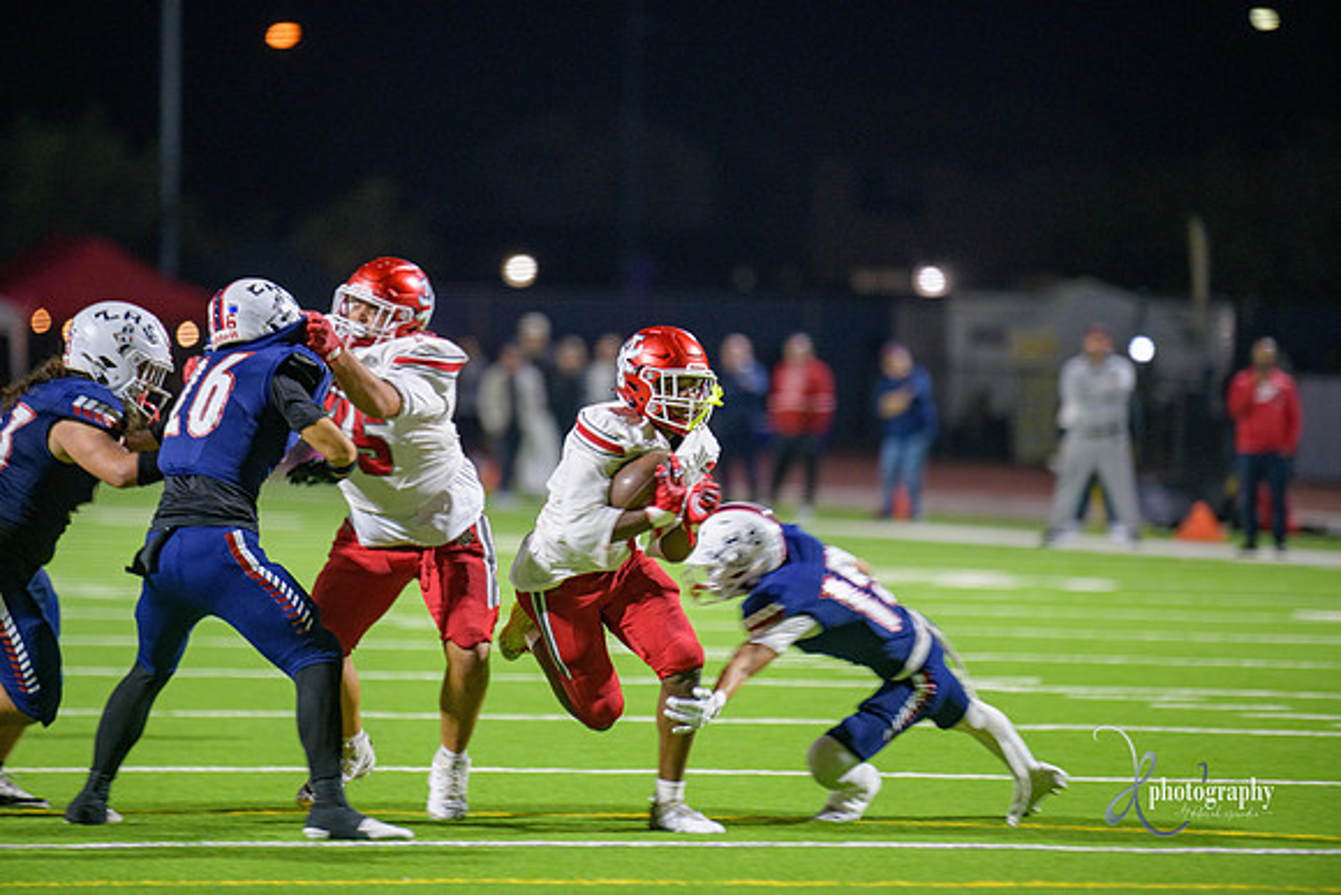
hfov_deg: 7.6
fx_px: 10059
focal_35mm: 270
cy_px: 448
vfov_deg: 5.1
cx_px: 670
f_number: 2.8
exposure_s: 1/250
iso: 2000
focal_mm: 270
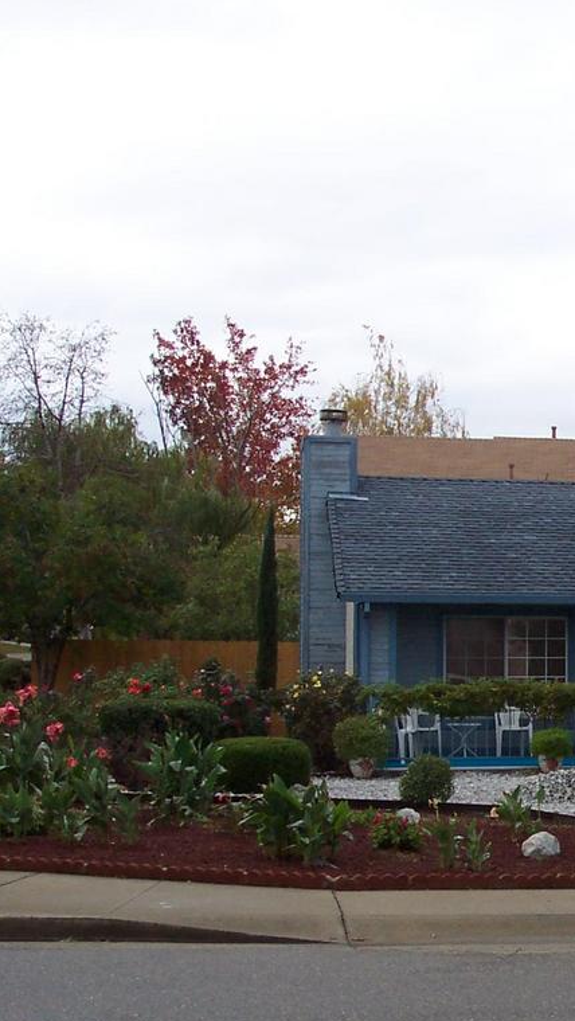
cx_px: 794
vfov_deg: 31.4
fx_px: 1814
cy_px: 569
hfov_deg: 16.8
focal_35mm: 67
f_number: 4.8
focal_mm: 8
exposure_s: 1/250
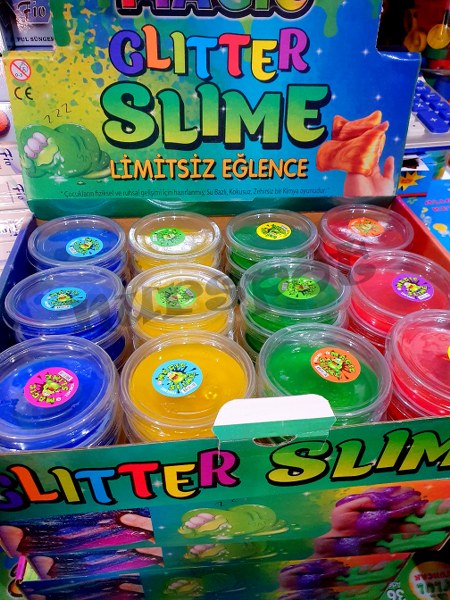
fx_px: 451
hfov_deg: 53.1
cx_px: 225
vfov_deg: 67.3
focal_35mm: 26
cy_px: 300
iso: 500
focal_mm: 4.32
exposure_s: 1/50
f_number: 2.4
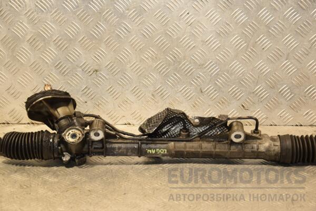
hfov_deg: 27.0
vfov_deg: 18.2
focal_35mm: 75
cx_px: 158
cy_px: 106
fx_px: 658
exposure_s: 1/125
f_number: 5
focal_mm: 50
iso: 800
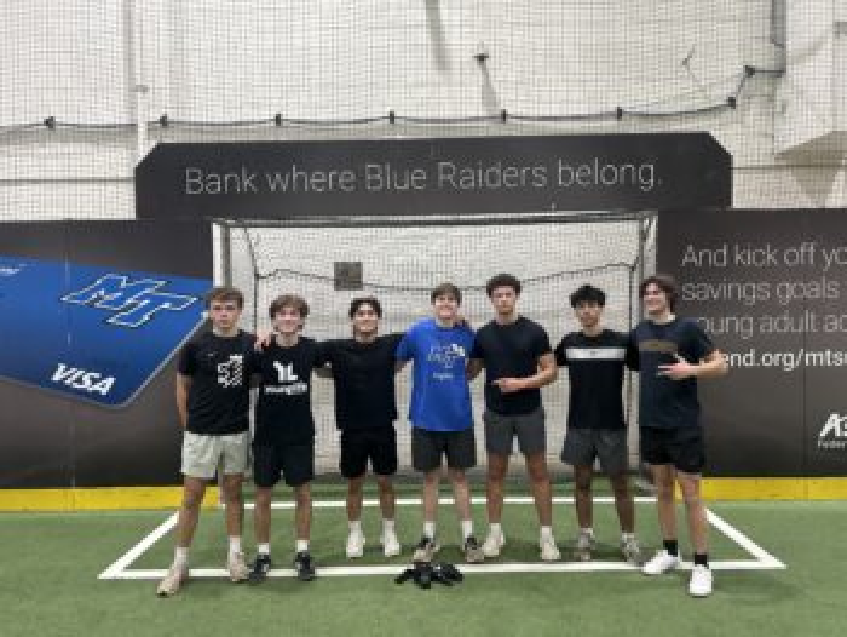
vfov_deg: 53.1
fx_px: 637
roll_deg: +1.5
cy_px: 318
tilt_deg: -1.4
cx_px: 424
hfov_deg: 67.3
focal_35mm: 26
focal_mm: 5.7
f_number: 1.5
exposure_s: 1/60
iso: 250
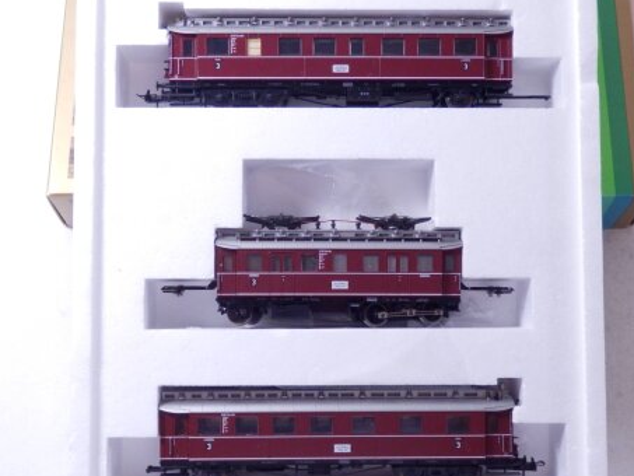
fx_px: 971
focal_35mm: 53
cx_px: 319
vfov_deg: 27.5
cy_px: 252
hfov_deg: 36.2
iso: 400
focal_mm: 7.3
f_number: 3.7
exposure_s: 1/160
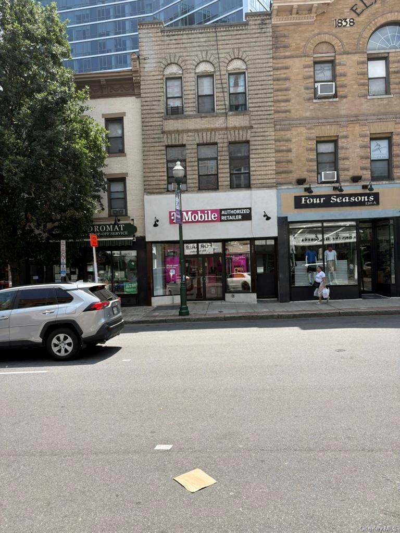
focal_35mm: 26
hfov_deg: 53.1
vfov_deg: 67.3
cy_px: 266
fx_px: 401
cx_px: 200
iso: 50
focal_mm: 5.96
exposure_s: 1/1706
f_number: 1.6
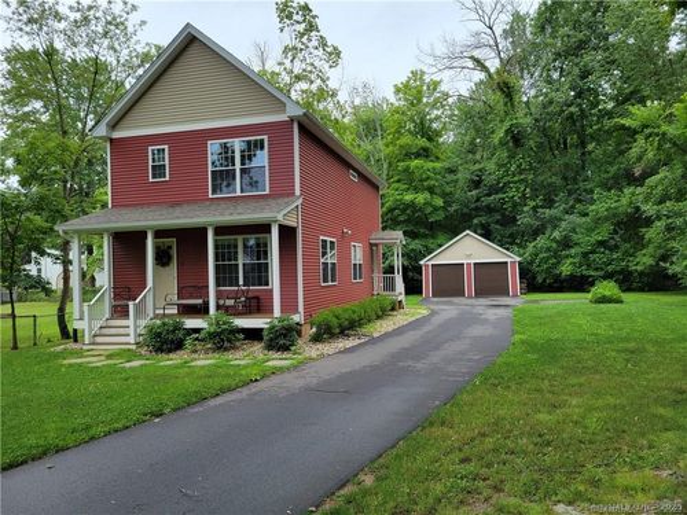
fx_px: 516
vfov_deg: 53.1
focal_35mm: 26
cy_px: 258
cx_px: 344
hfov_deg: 67.3
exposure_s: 1/401
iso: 40
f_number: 1.8
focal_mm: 5.4
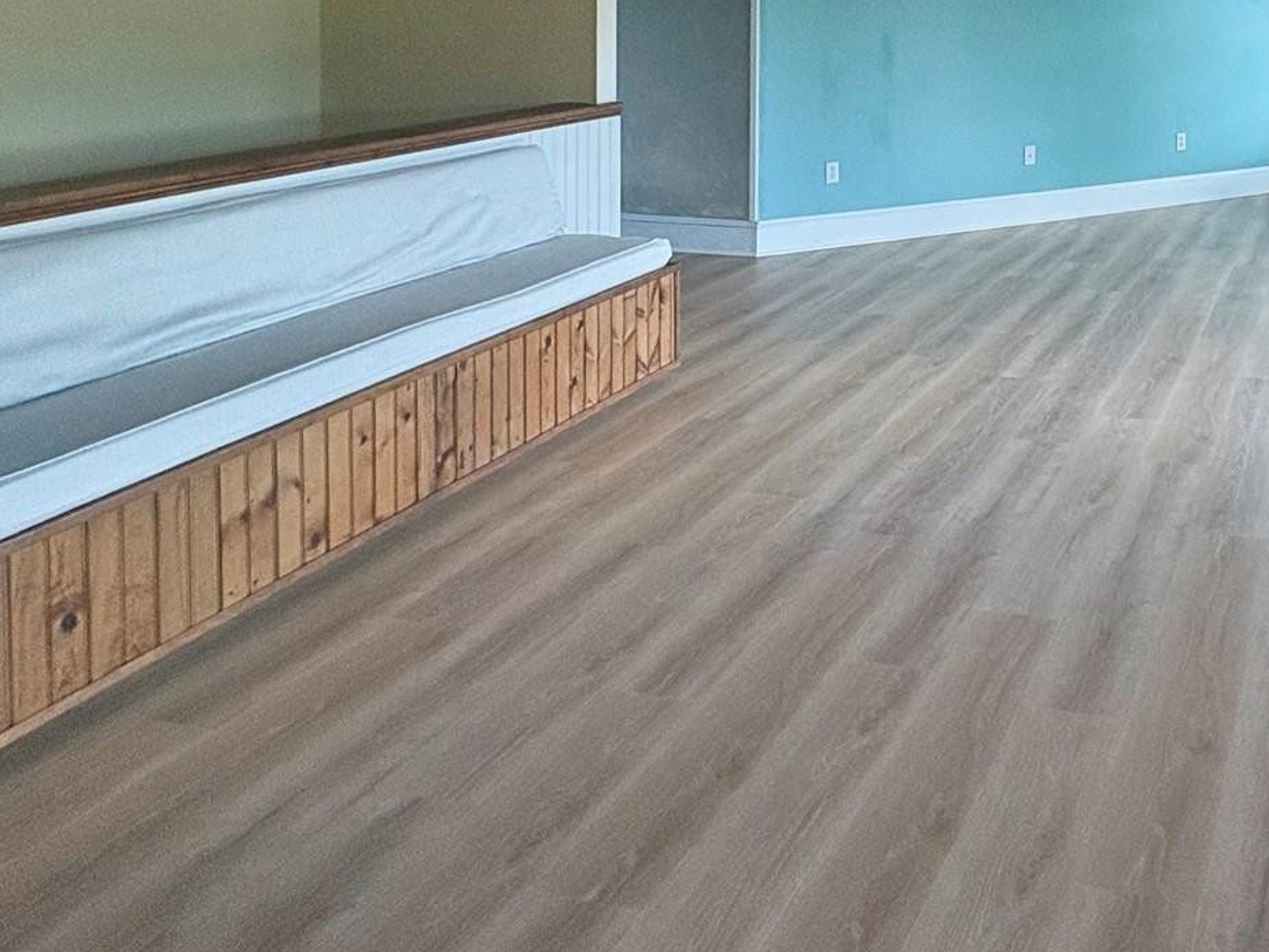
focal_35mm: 31
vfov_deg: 39.8
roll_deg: -0.3
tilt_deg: +0.0
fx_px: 1137
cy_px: -7
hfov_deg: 51.3
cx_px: 1152
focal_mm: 2.22
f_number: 2.2
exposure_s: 1/129
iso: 100
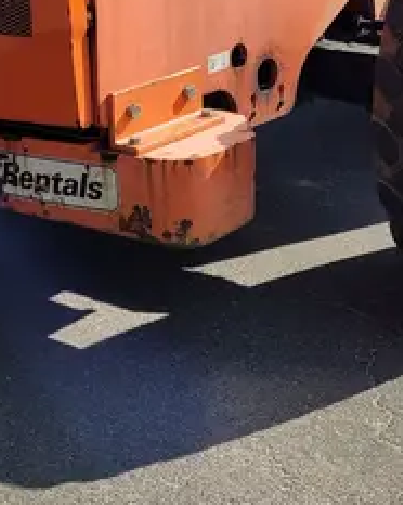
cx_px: 332
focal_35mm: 80
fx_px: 1194
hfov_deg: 18.9
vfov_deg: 22.0
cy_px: -105
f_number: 1.8
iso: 40
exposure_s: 1/2443
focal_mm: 5.4
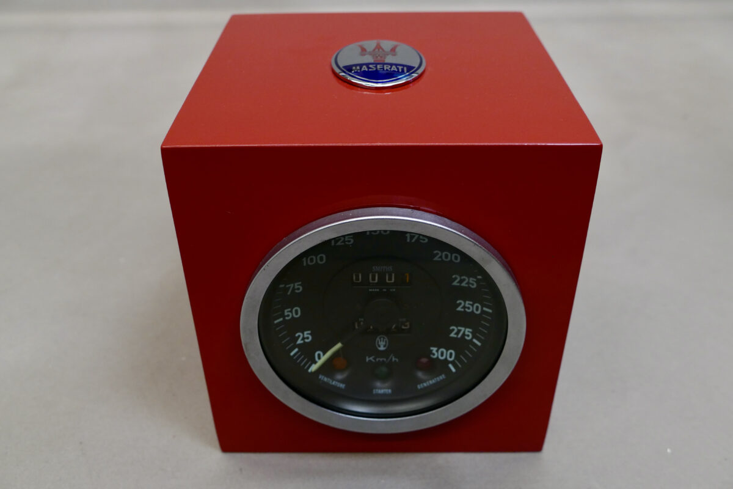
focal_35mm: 35
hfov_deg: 54.4
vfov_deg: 37.9
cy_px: 244
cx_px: 366
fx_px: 713
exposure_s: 1/80
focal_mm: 12.64
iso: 400
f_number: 3.1
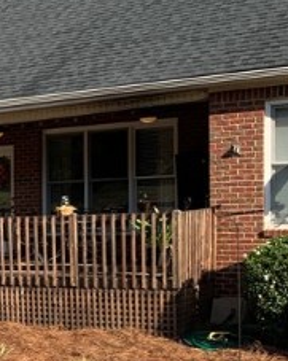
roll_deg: +3.5
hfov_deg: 16.3
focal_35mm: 86
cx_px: -140
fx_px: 918
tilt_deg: -5.9
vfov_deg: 21.8
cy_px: 310
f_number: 1.8
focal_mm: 4.25
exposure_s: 1/1427
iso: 25
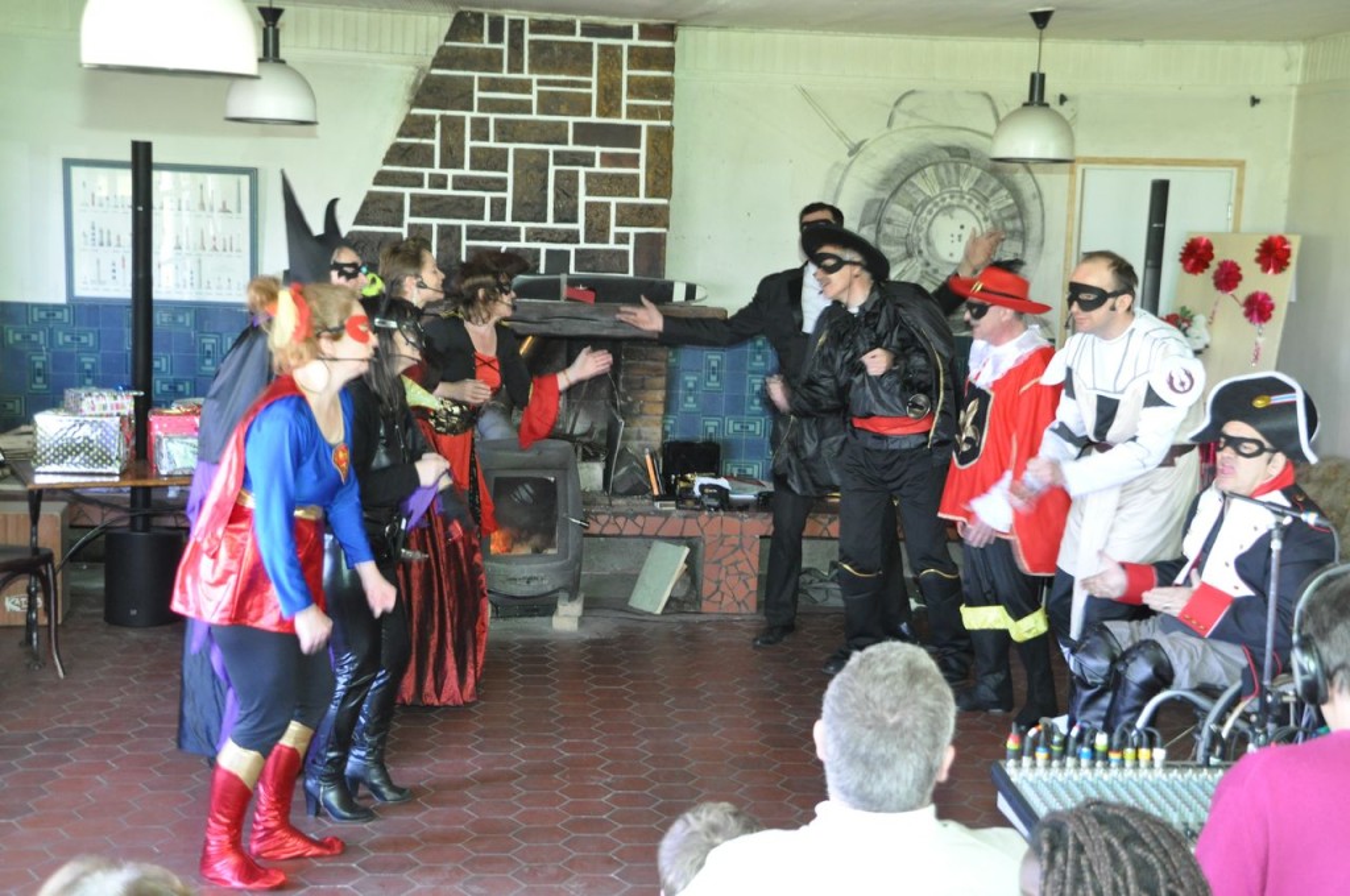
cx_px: 675
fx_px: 1910
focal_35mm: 51
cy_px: 448
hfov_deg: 38.9
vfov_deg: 26.4
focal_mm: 34
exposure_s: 1/30
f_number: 4.5
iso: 1400
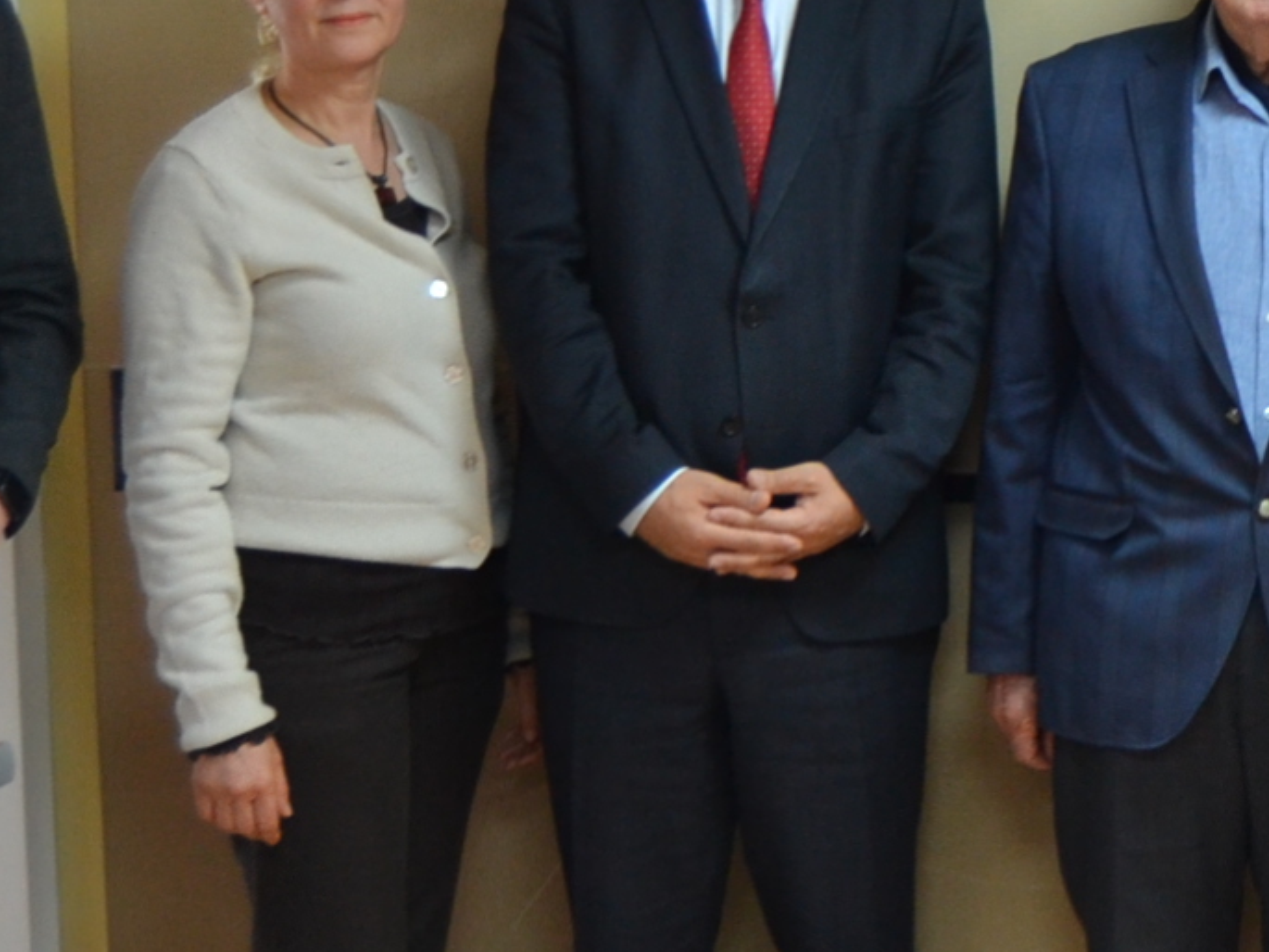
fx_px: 4093
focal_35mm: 112
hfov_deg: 16.7
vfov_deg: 13.3
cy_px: 370
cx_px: 1593
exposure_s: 1/60
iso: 800
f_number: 3.8
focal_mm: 23
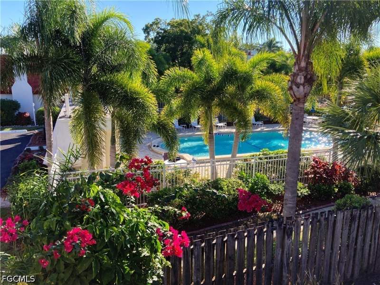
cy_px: 142
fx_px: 307
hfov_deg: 63.4
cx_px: 190
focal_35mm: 28
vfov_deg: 49.7
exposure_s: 1/639
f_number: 1.8
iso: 20
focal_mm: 3.99
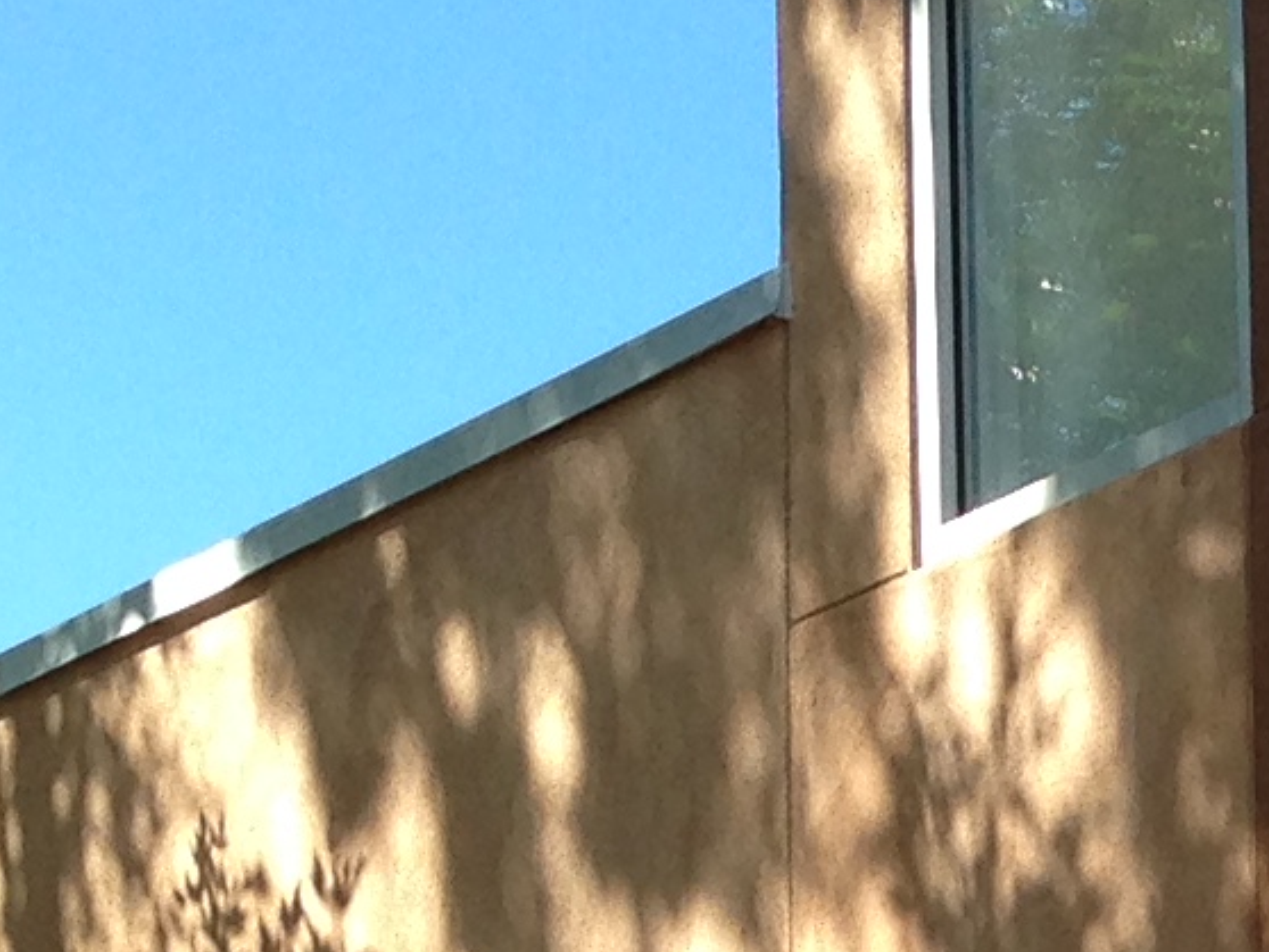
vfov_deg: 7.3
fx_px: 7078
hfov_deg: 9.8
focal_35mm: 193
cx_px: 2174
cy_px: 2127
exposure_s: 1/452
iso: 50
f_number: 2.4
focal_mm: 4.12
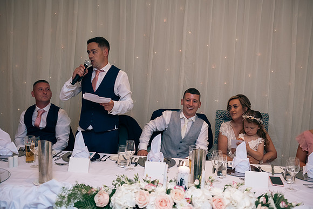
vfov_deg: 30.5
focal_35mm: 44
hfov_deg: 44.5
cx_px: 156
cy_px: 104
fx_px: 383
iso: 640
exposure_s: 1/160
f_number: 3.5
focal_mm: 44
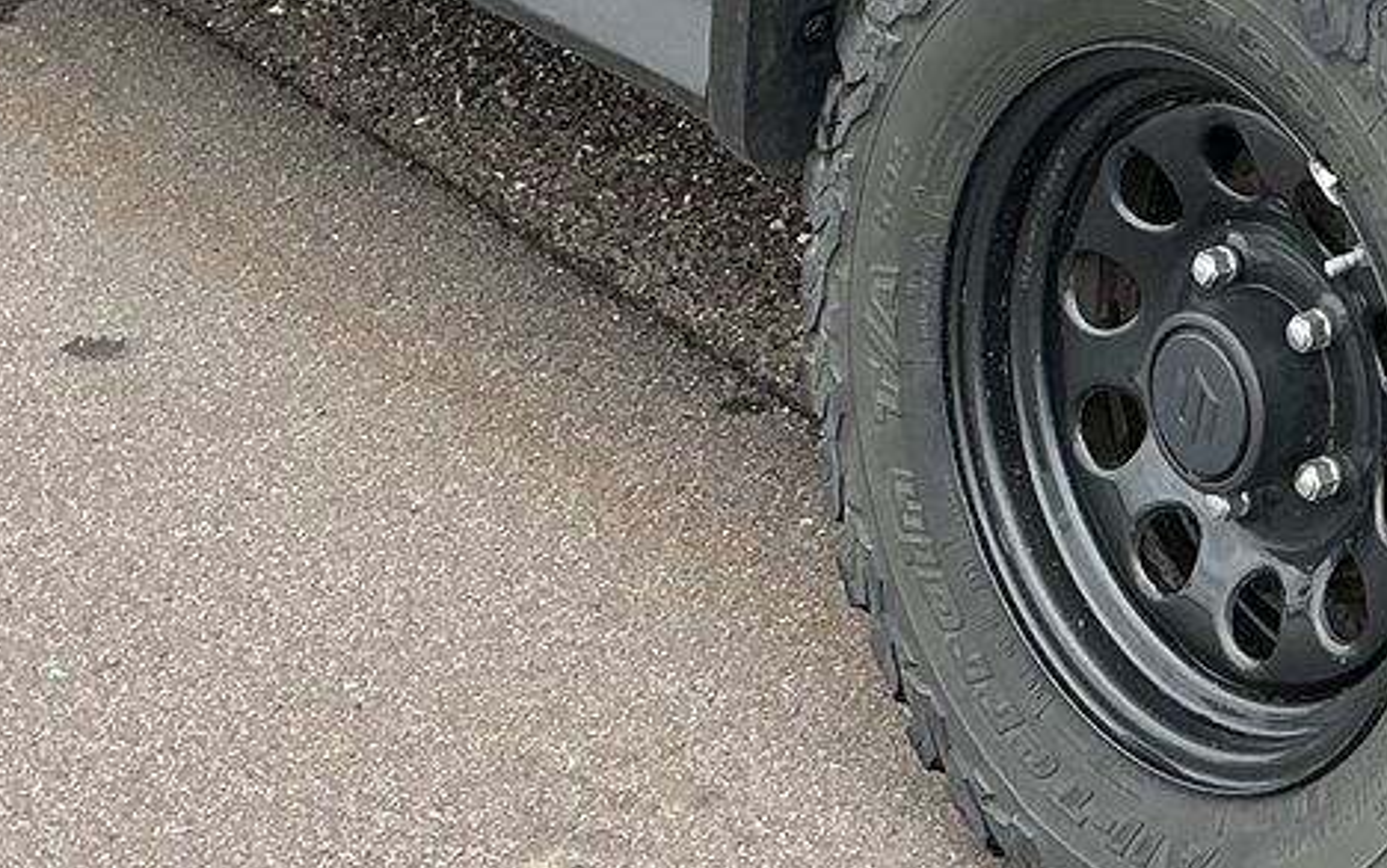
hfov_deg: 17.9
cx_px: 1534
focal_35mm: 112
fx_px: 4236
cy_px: -646
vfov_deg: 11.0
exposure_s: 1/446
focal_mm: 3
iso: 25
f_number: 1.8
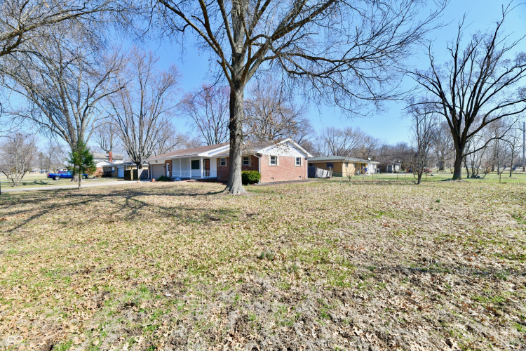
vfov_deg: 81.2
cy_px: 176
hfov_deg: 104.3
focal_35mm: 14
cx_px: 263
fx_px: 205
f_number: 13
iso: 640
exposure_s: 1/640
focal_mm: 14
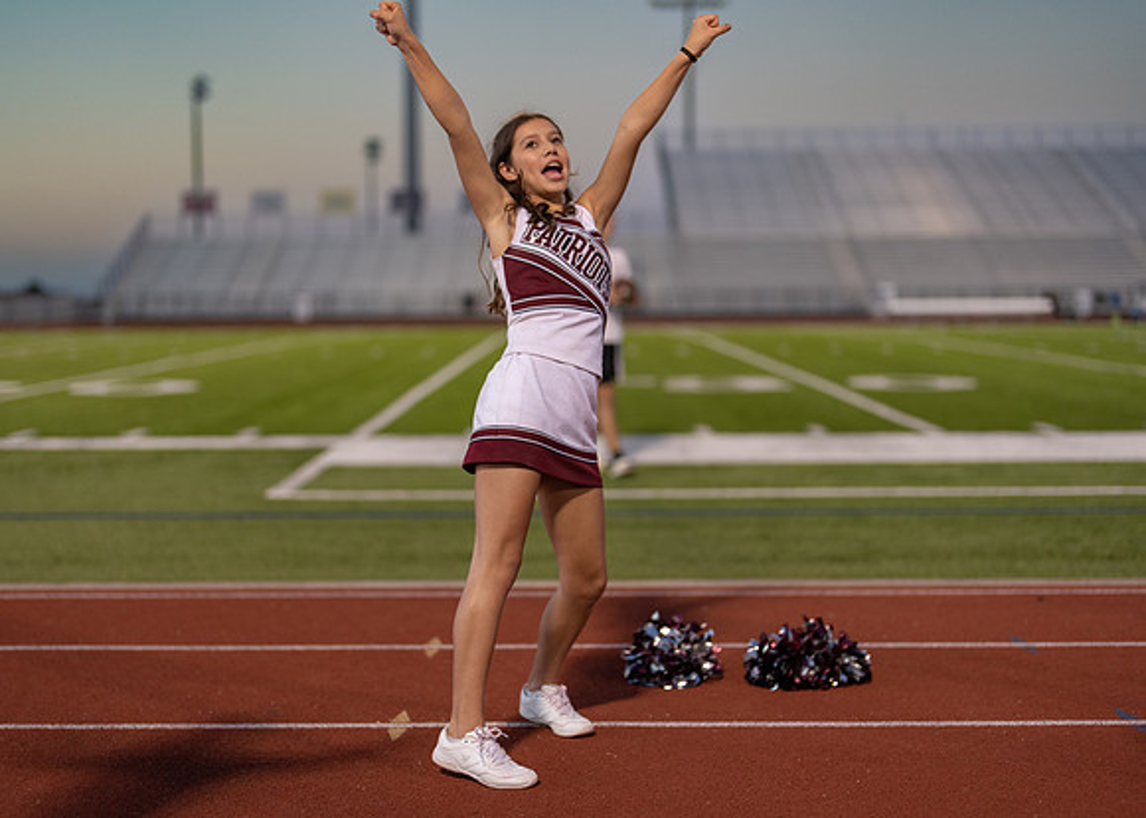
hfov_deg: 35.7
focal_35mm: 55
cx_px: 537
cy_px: 420
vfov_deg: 25.9
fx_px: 1780
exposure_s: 1/1000
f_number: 1.2
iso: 400
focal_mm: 50
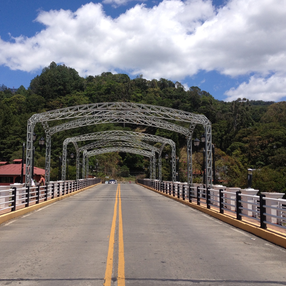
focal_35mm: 42
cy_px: 141
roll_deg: -0.2
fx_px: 393
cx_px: 124
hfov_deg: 40.0
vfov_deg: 40.0
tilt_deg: +2.4
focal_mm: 4.28
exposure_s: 1/2304
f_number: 2.4
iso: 50
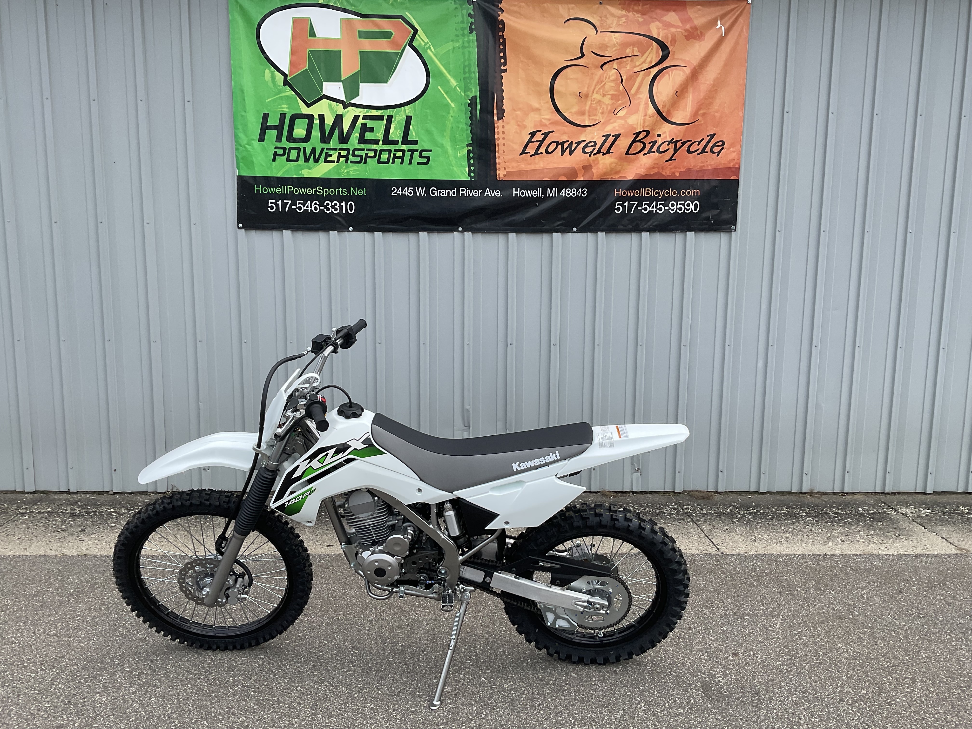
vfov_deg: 48.2
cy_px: 364
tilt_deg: -9.9
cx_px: 486
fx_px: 814
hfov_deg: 61.7
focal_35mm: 29
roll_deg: -0.6
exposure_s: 1/842
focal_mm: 3
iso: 16
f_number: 1.8
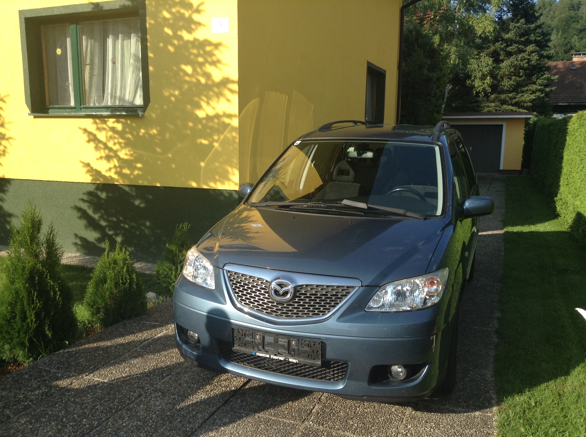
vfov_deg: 42.8
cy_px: 218
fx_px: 558
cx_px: 293
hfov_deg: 55.4
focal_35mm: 33
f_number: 2.4
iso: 32
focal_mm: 3.3
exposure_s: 1/522
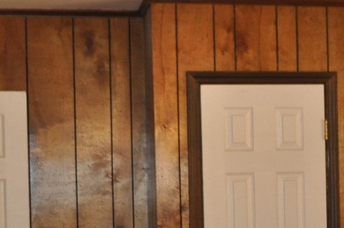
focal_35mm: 117
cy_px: 192
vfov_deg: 11.6
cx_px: 340
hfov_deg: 17.1
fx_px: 1116
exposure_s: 1/100
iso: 800
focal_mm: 24
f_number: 4
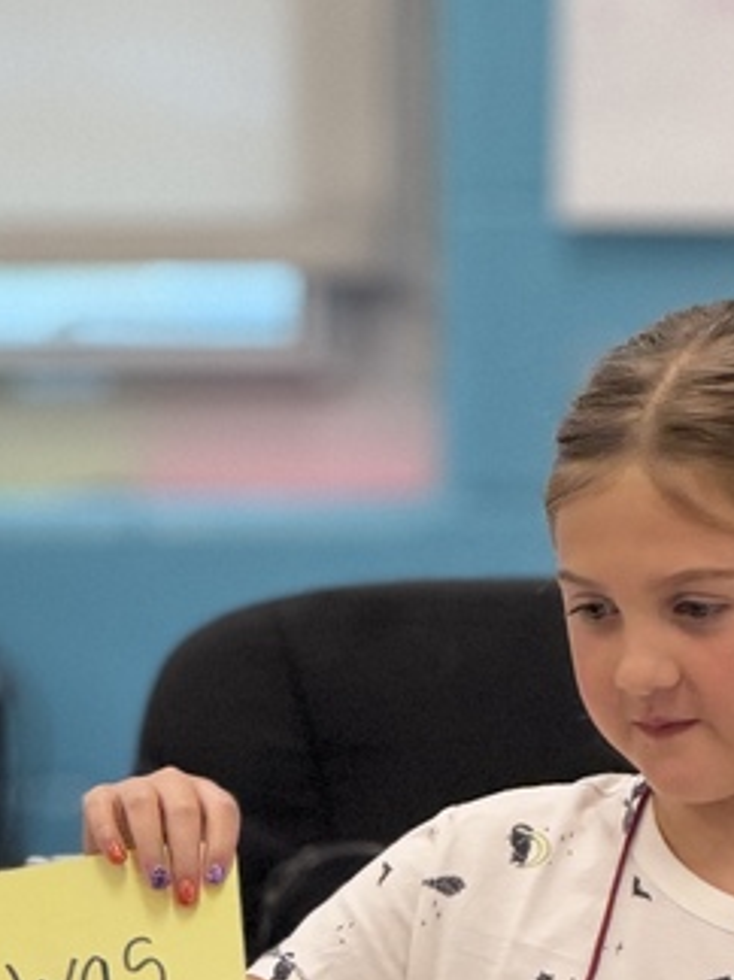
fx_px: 8968
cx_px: 625
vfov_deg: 6.2
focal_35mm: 317
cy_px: 986
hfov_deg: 4.7
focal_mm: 16.89
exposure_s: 1/121
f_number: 2.8
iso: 320
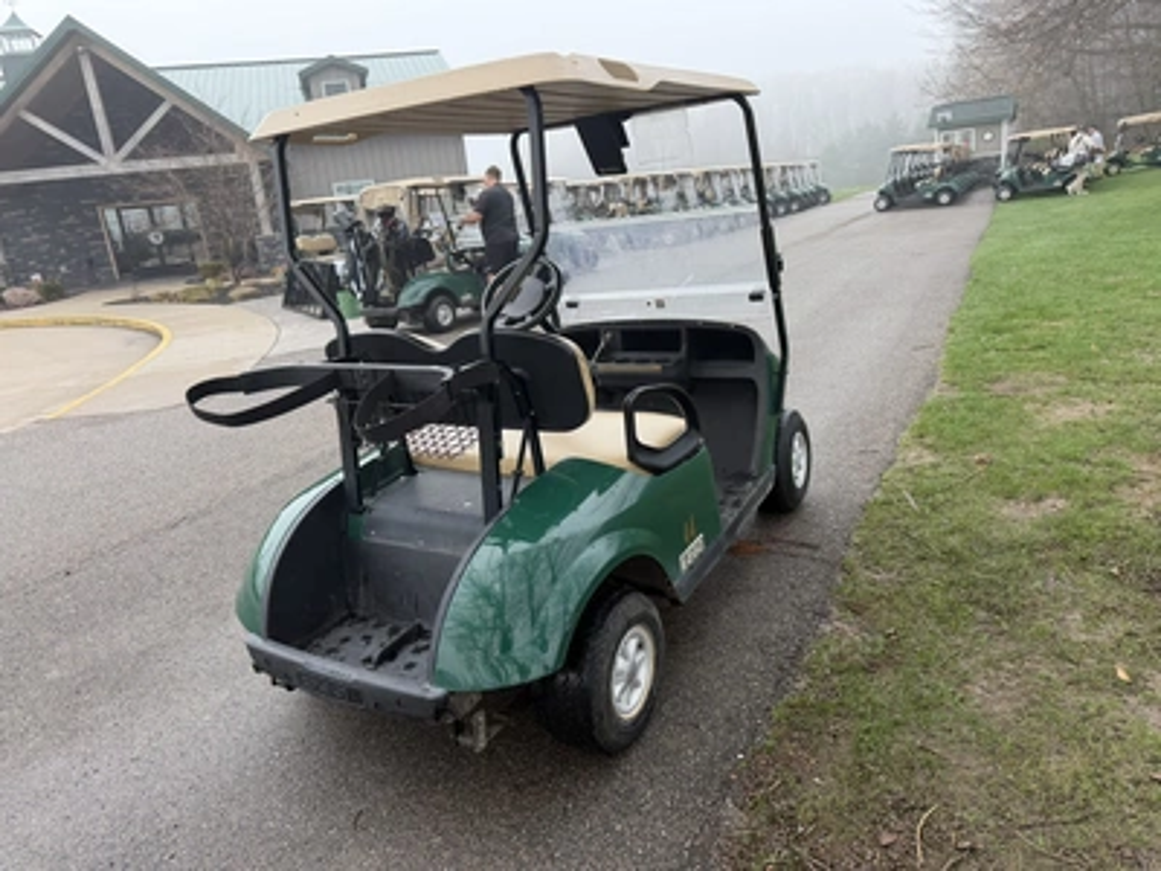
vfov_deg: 56.8
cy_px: 436
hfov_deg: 71.6
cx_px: 580
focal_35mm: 24
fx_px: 805
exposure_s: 1/805
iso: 100
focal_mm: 6.76
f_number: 1.78
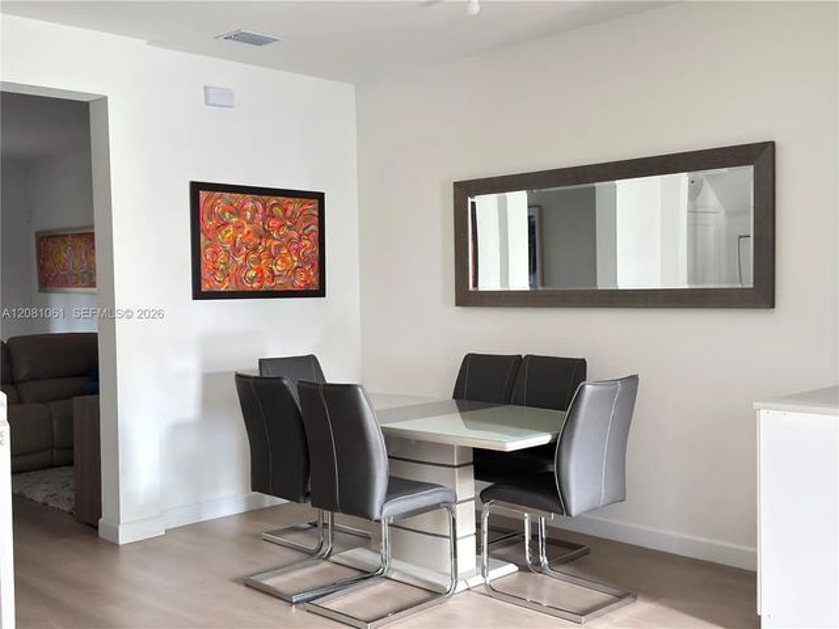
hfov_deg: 47.9
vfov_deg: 36.8
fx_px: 945
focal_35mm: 39
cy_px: 314
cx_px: 420
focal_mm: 6.76
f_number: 1.78
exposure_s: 1/37
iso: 500
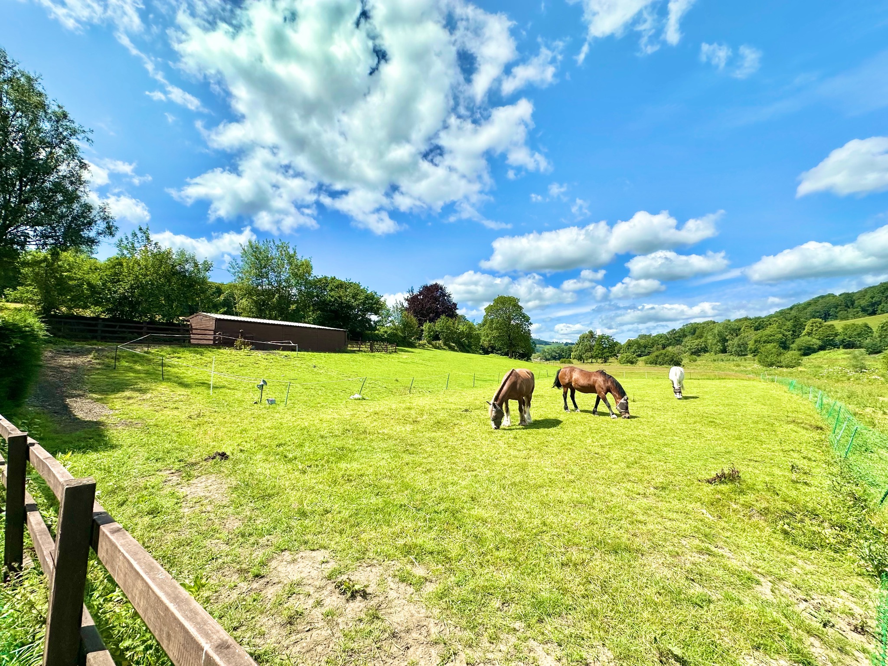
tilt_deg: +4.3
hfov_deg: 102.1
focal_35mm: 14
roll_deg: +0.4
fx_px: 359
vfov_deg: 85.7
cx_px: 444
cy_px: 333
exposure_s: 1/2882
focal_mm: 2.22
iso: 50
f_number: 2.2
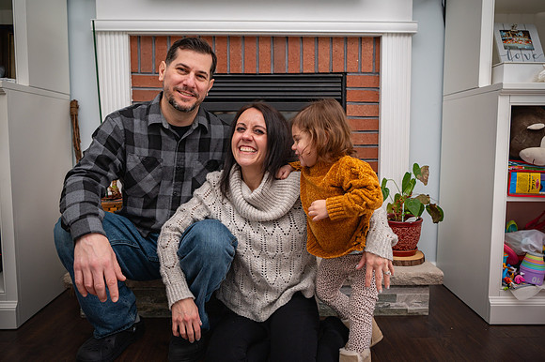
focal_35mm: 26
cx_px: 273
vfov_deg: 49.5
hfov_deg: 69.5
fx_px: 393
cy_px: 171
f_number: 2.8
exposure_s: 1/125
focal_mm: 24
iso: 200
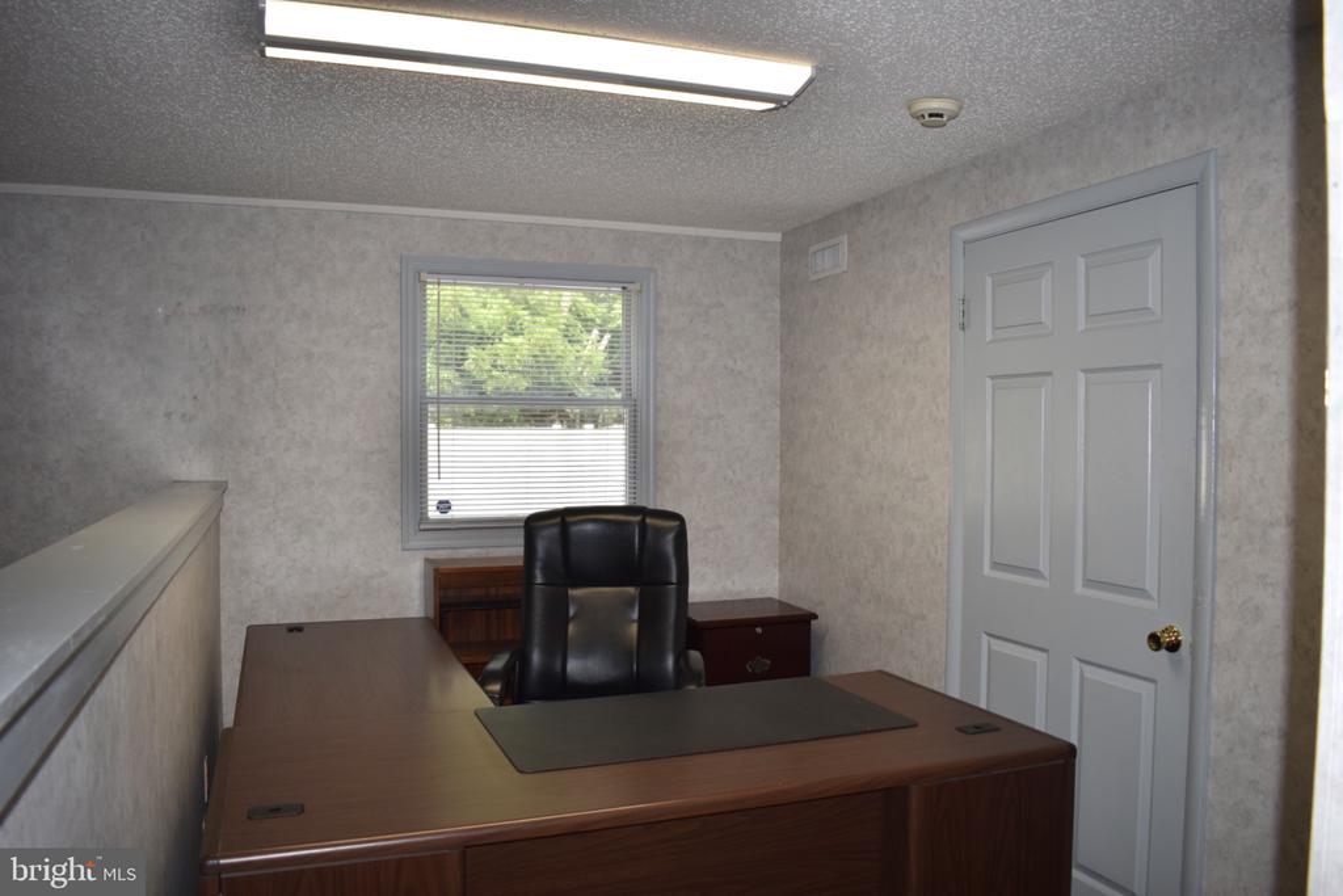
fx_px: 1007
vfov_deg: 47.9
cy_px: 448
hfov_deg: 67.4
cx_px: 672
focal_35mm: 27
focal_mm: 18
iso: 100
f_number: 4.5
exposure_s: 1/200
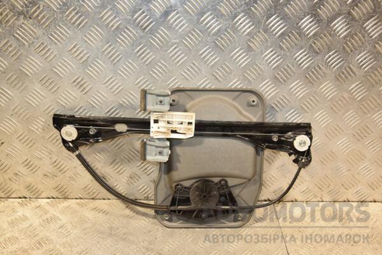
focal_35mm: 39
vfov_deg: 34.2
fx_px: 414
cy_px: 128
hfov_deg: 49.6
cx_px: 191
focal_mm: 26
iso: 800
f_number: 5
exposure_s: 1/160
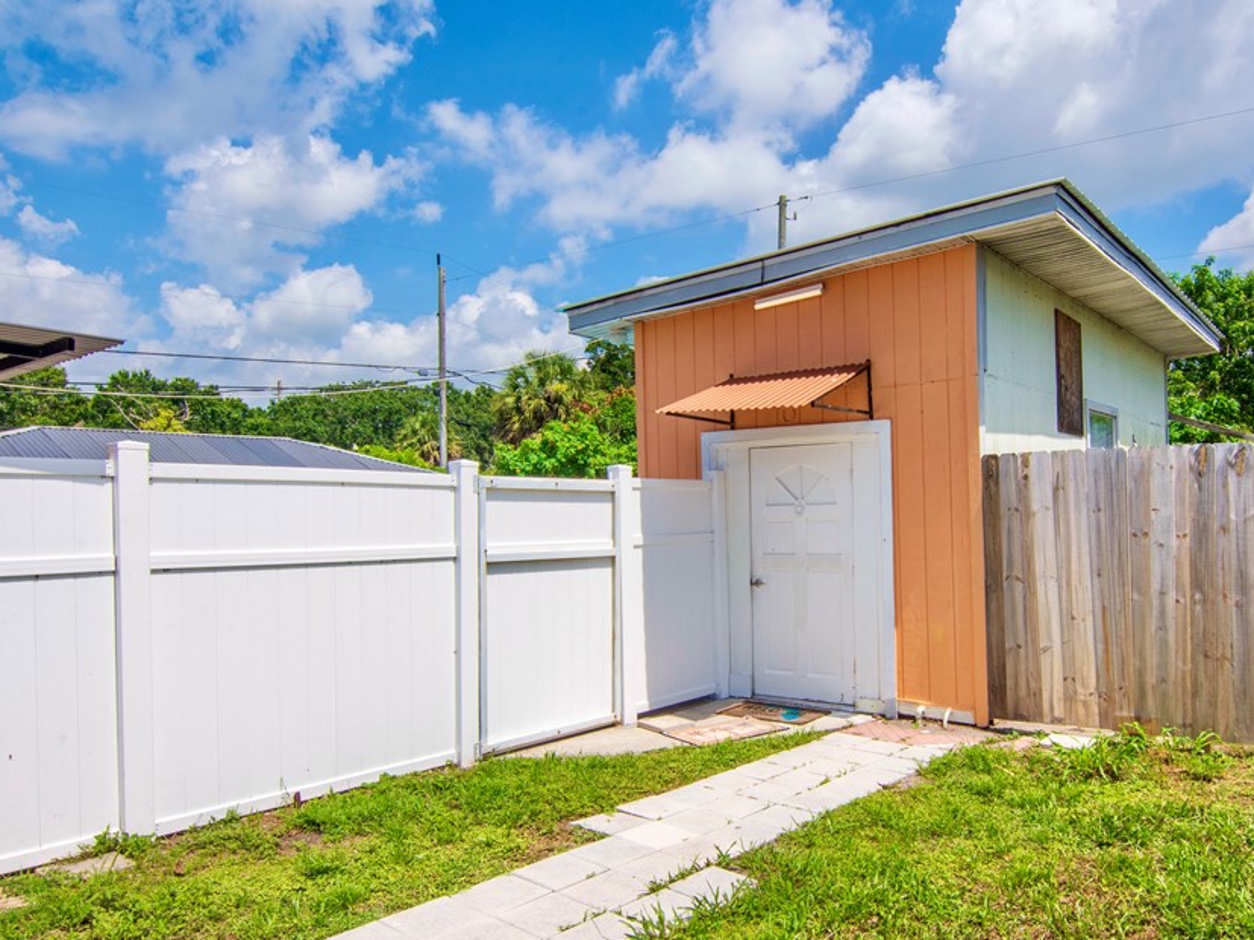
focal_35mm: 25
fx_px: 892
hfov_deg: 69.5
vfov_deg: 55.4
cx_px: 748
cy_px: 525
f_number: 18
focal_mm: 13
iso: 320
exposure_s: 1/250
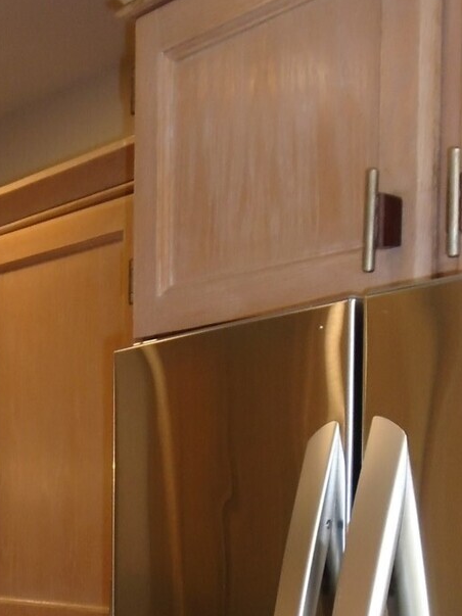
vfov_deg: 21.6
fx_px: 1531
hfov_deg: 16.7
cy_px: 681
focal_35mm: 86
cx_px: -32
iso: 200
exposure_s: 1/40
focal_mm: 6.4
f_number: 3.8
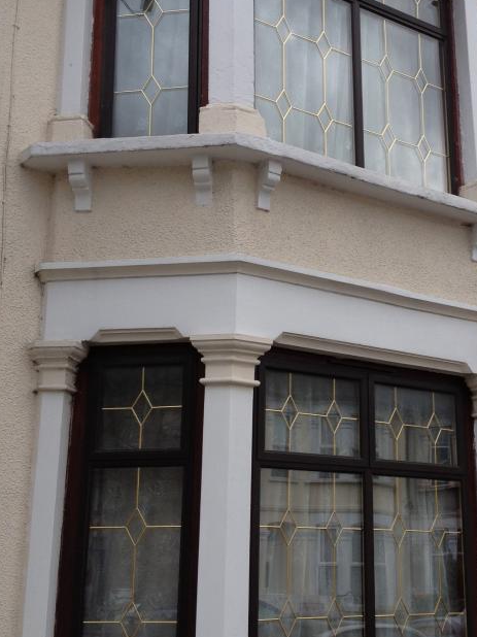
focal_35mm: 58
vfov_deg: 33.2
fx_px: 1066
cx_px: 319
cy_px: 306
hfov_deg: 25.1
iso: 64
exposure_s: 1/483
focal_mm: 4.28
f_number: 2.4
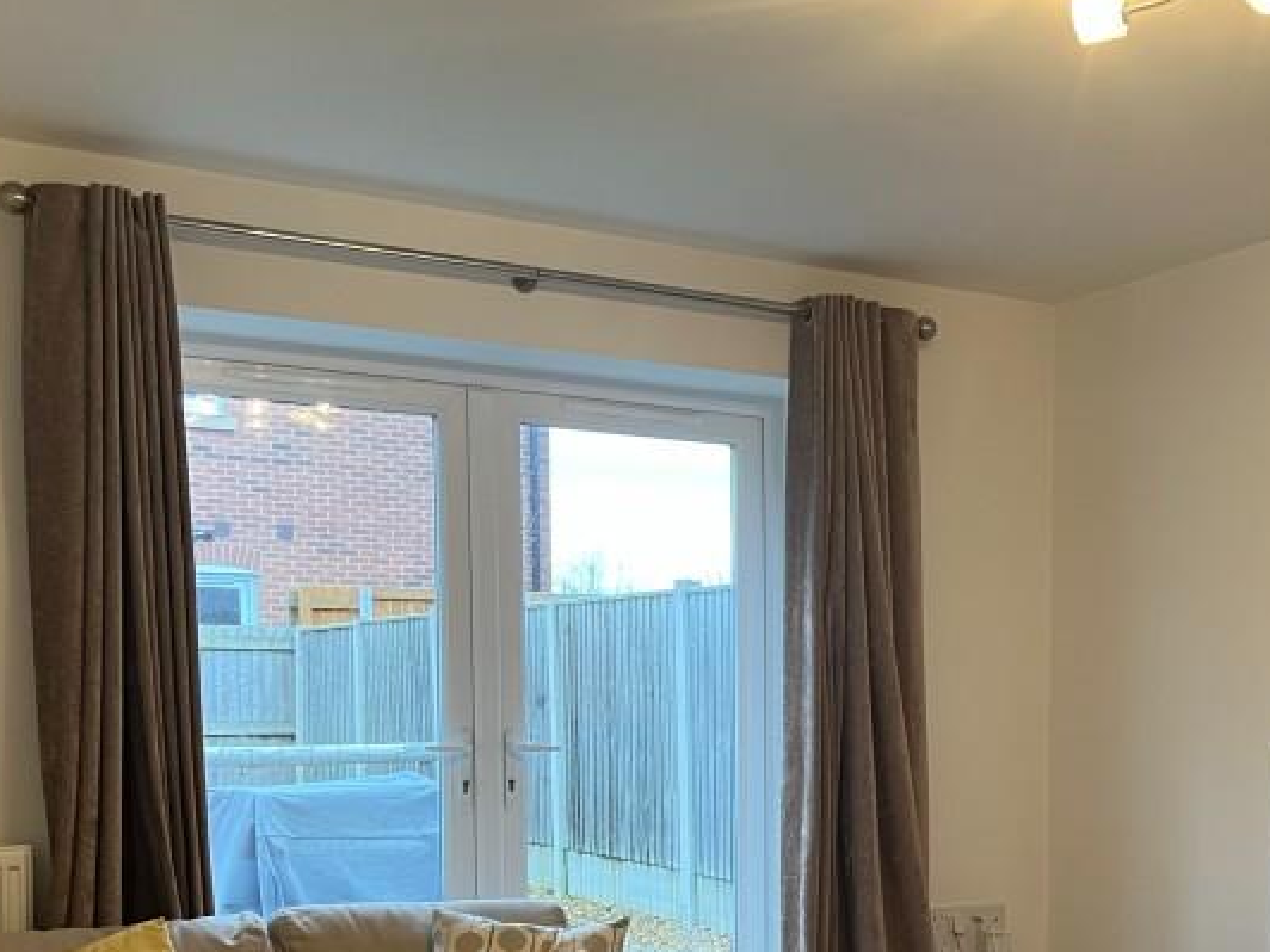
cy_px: 818
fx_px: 1834
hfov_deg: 37.2
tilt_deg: -4.0
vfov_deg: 28.2
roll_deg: -0.3
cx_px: 960
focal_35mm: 50
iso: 64
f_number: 1.5
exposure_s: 1/50
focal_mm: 5.7
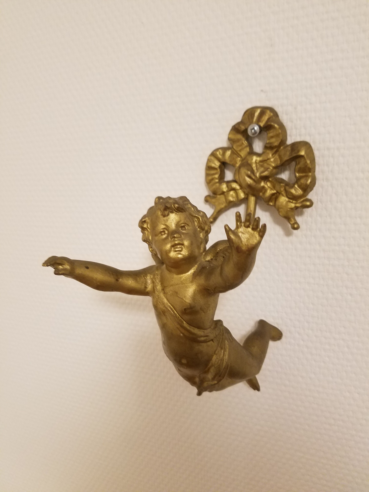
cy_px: 246
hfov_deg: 53.1
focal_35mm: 26
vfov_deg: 67.3
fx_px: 370
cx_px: 184
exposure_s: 1/14
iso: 200
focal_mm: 4.2
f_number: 1.7
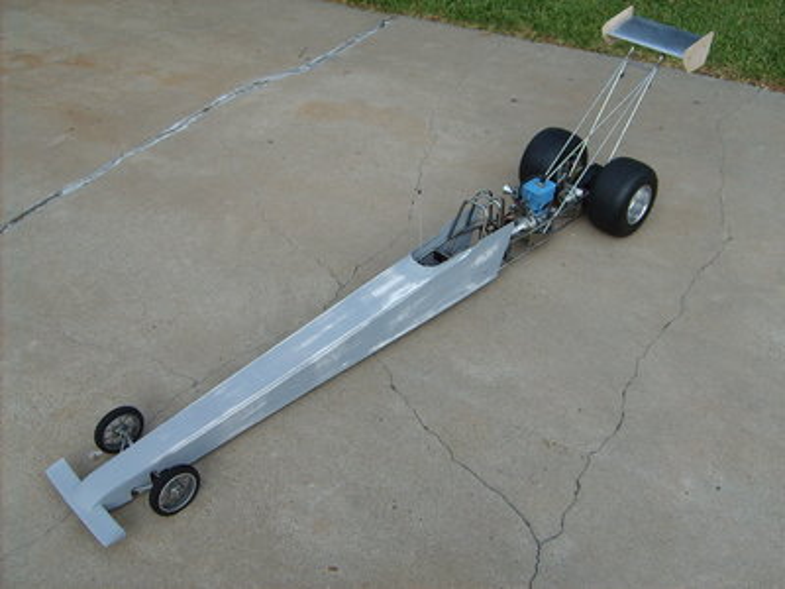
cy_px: 294
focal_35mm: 35
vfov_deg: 40.7
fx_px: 794
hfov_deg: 52.6
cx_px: 392
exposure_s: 1/1000
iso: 50
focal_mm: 5.8
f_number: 2.8
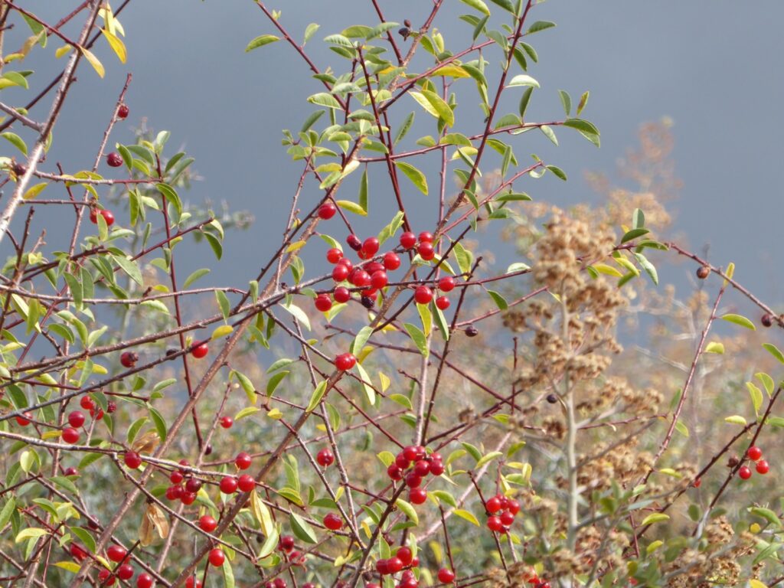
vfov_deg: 3.7
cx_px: 392
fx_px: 9059
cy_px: 294
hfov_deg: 5.0
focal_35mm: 400
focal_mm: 71.7
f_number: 6
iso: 100
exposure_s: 1/100
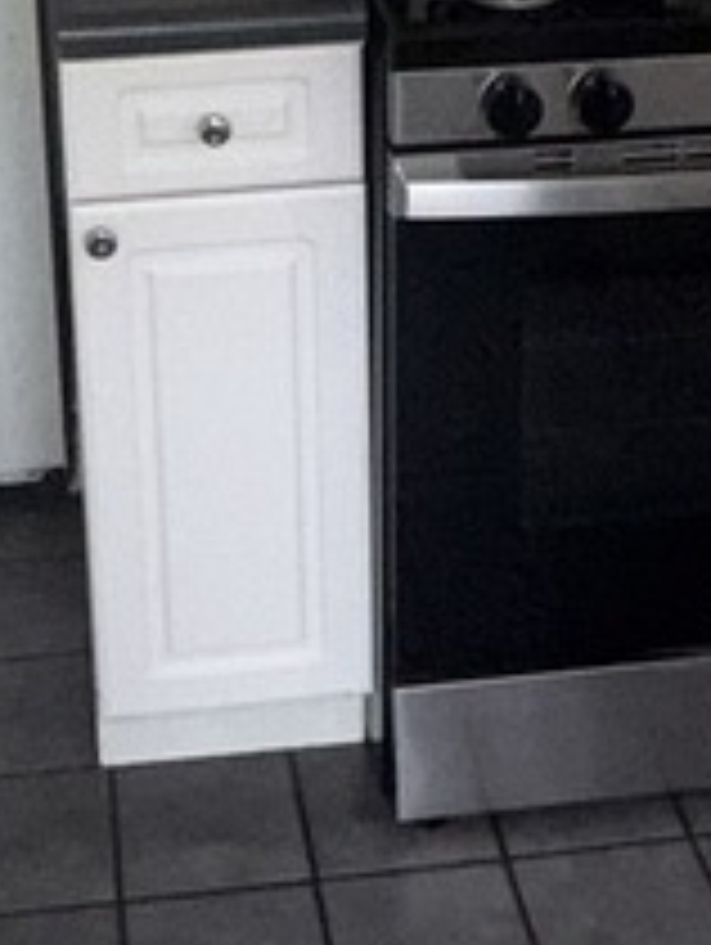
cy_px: -104
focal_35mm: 72
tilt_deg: -15.7
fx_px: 1968
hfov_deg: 20.5
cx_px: 288
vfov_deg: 25.0
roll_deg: +0.8
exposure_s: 1/94
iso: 160
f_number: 2.2
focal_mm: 2.22
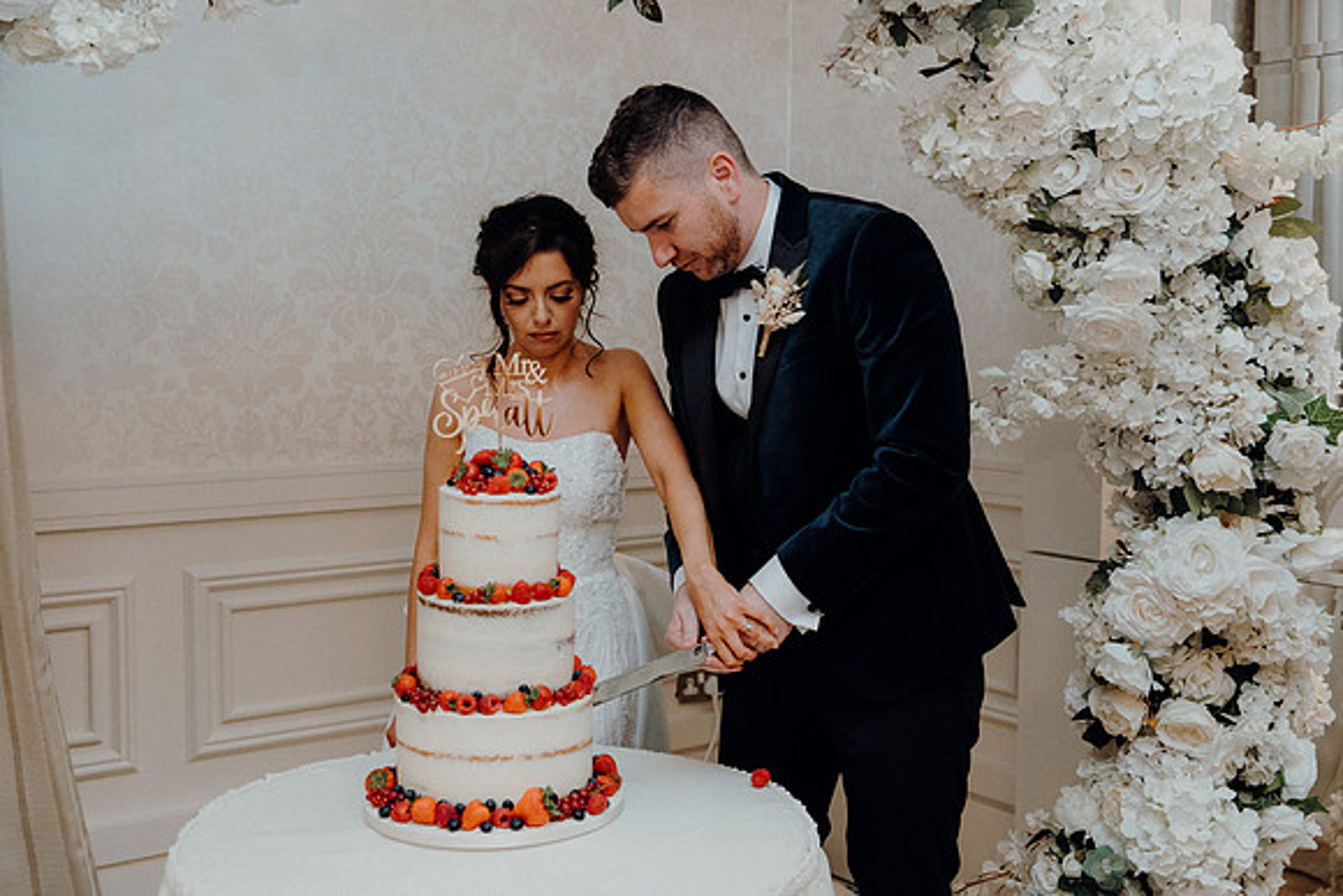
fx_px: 1567
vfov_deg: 31.9
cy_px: 448
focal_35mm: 42
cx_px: 672
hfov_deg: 46.4
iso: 2500
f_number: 3.5
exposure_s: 1/160
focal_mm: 42
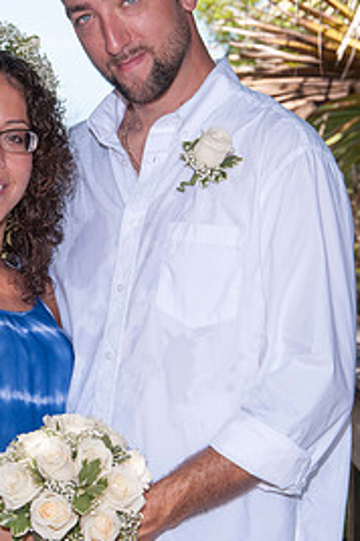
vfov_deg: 15.7
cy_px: 279
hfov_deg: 10.4
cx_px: 72
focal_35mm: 131
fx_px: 1970
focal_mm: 52
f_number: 7.1
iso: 100
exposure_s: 1/250
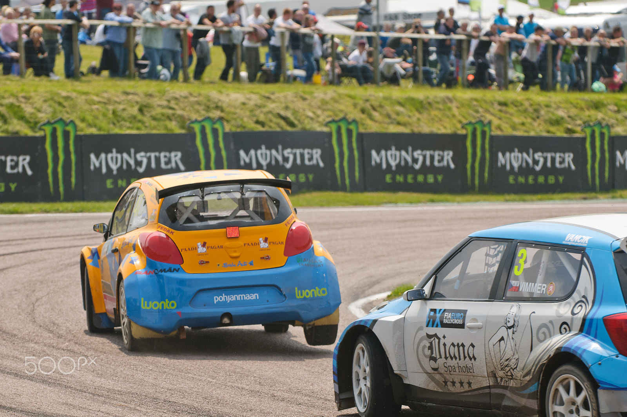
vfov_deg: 6.1
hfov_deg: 9.2
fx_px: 3914
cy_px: 208
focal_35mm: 225
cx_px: 314
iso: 200
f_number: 4
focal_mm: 150
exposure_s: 1/1250
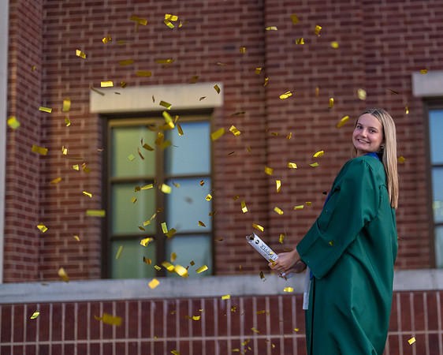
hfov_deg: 28.4
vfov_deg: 23.1
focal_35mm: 66
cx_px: 308
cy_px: 185
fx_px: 867
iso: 1250
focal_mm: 50
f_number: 1.2
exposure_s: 1/1000
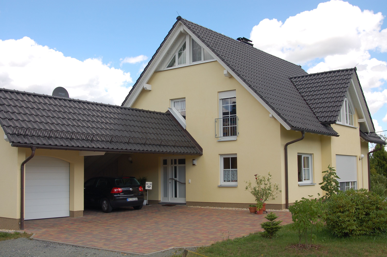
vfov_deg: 31.8
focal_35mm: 42
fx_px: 451
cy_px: 128
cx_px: 194
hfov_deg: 46.4
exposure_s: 1/200
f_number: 7.1
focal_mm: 28
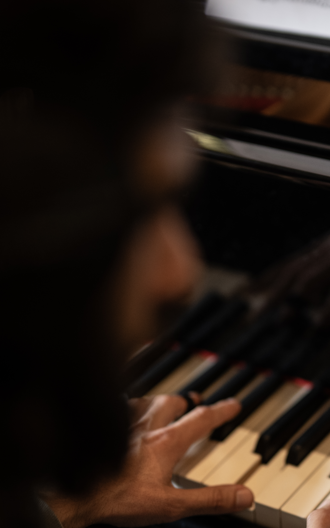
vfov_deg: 21.6
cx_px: 341
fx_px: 1381
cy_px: 326
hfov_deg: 13.4
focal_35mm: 96
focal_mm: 50
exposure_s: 1/125
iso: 500
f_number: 1.2
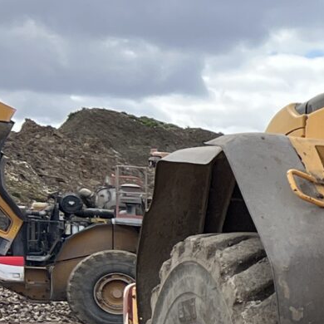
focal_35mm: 151
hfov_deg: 9.3
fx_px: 1599
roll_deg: +0.7
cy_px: 438
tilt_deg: -4.6
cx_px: 967
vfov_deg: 11.2
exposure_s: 1/1934
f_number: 1.5
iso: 50
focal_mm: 5.7
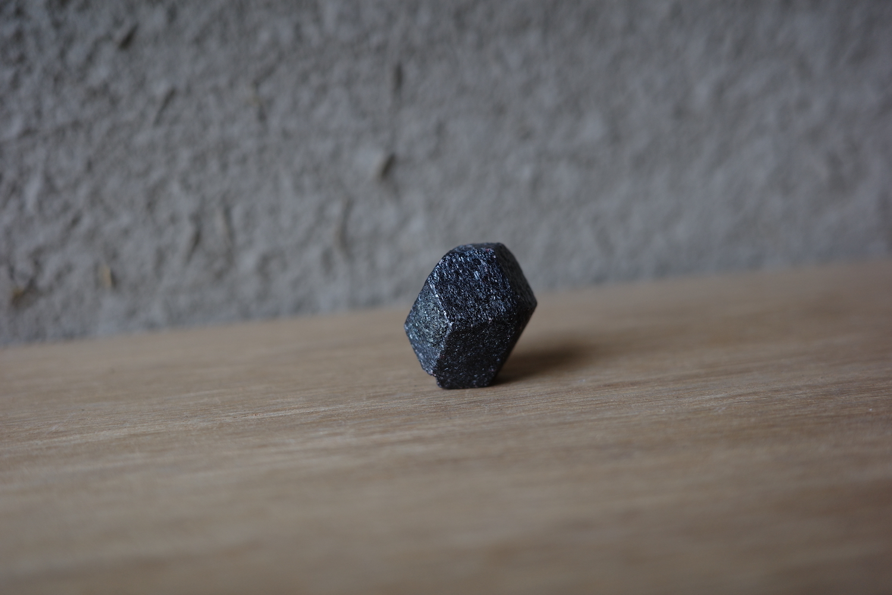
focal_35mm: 40
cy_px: 298
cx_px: 446
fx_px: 991
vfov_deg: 33.4
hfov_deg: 48.5
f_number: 2.8
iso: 200
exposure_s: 1/80
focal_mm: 26
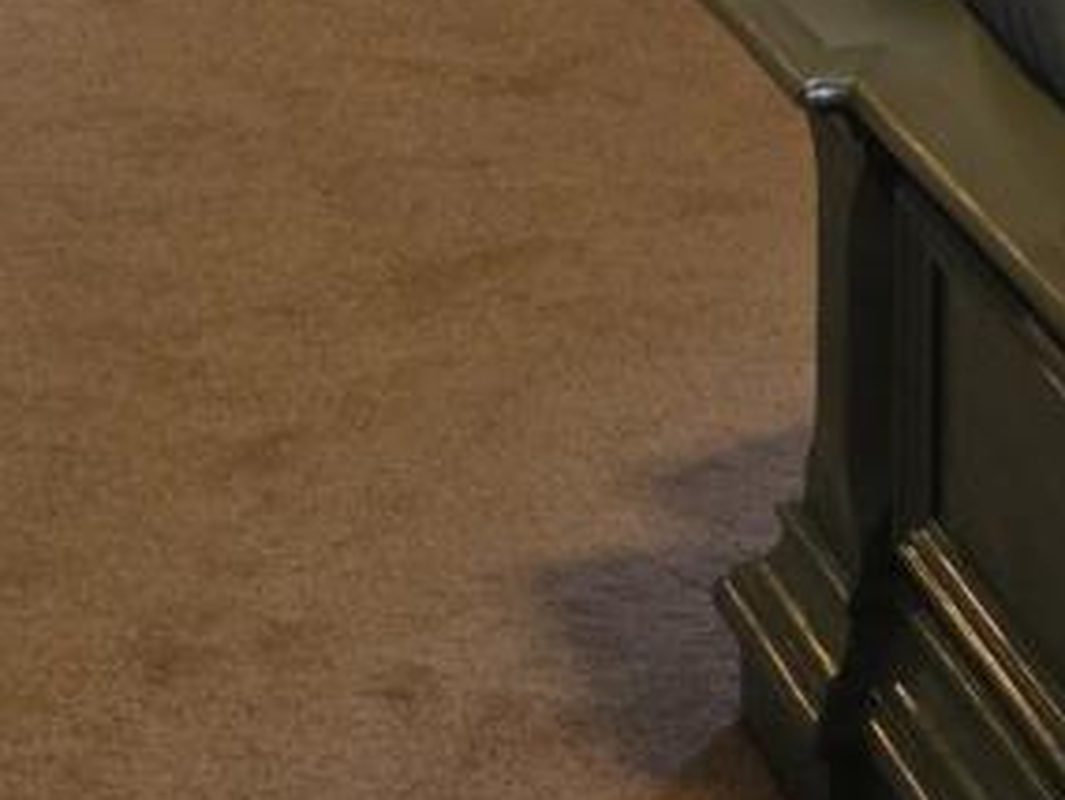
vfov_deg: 10.2
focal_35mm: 121
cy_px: -1269
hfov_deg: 16.0
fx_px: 3724
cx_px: 1001
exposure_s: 1/120
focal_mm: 6.25
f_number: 1.7
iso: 500
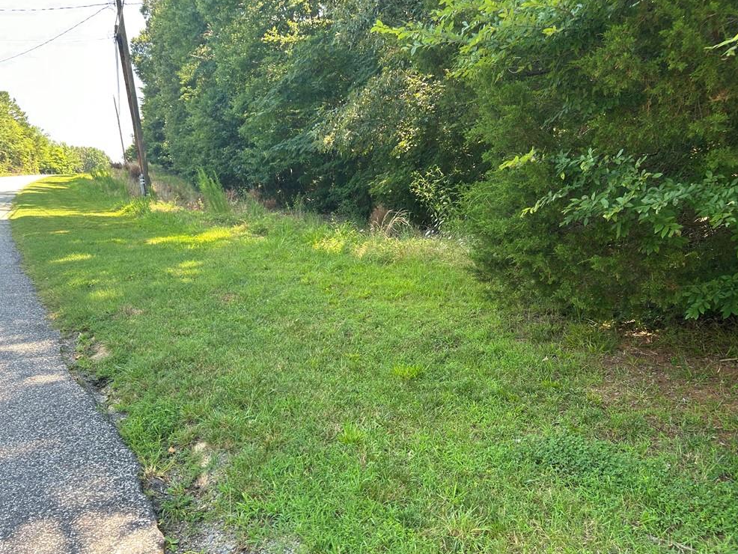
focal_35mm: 27
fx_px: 576
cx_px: 359
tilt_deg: -8.8
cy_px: 284
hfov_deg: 65.3
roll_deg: +5.9
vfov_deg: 51.4
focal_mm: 5.7
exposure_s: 1/190
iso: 40
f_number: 1.5
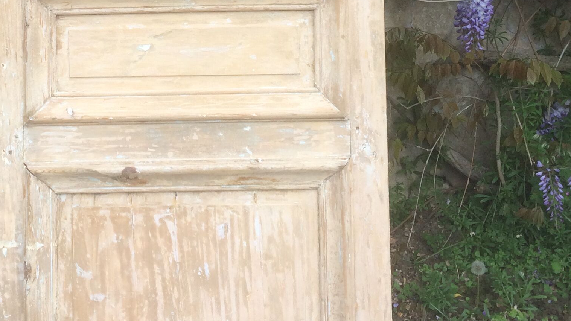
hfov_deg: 30.7
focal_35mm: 68
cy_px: -53
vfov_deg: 17.0
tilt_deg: -3.9
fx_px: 1029
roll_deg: +1.0
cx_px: 181
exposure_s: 1/441
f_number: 2.2
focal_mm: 4.15
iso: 32
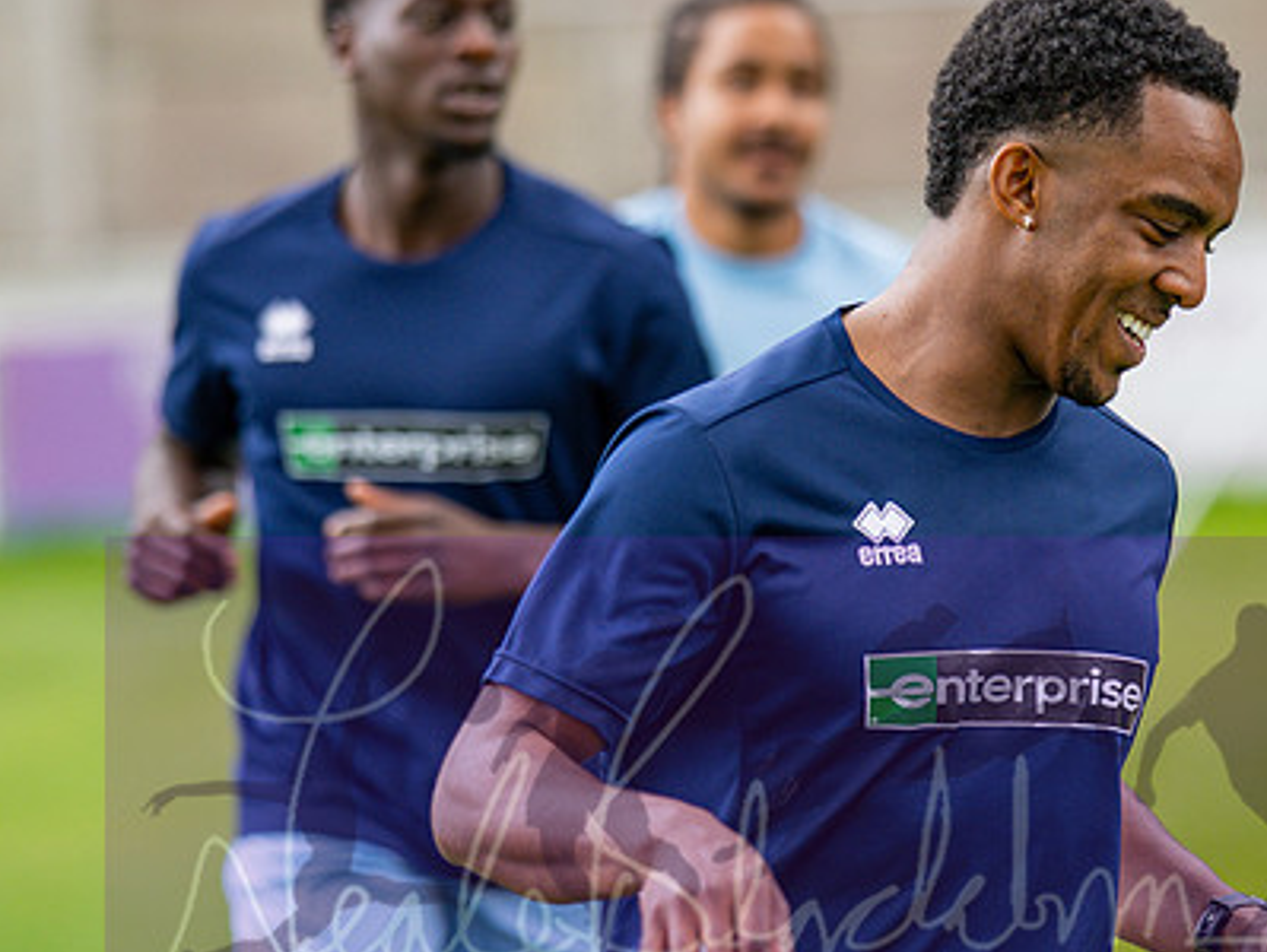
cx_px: 662
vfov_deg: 5.3
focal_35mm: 283
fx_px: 10368
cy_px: 295
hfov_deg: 7.0
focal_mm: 135
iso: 250
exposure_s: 1/1000
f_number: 1.8
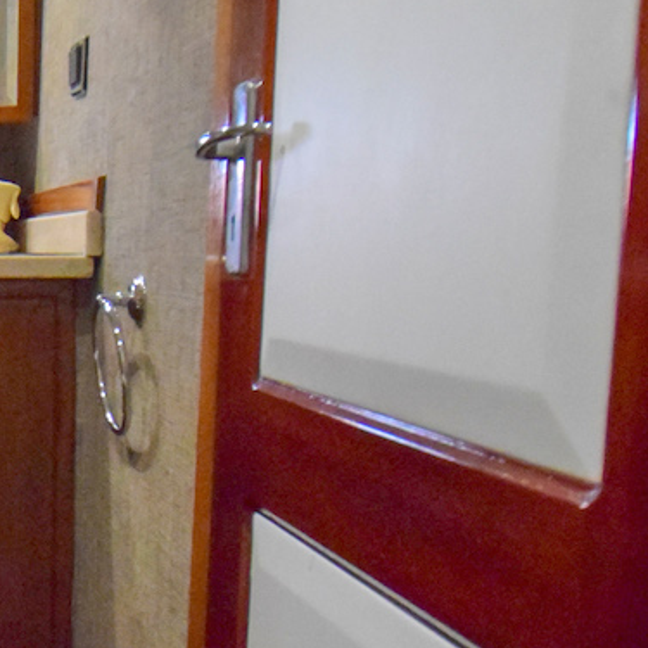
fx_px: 1080
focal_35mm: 51
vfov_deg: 33.3
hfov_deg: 28.4
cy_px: 399
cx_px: -157
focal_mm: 10
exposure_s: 1/20
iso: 6400
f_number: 4.5
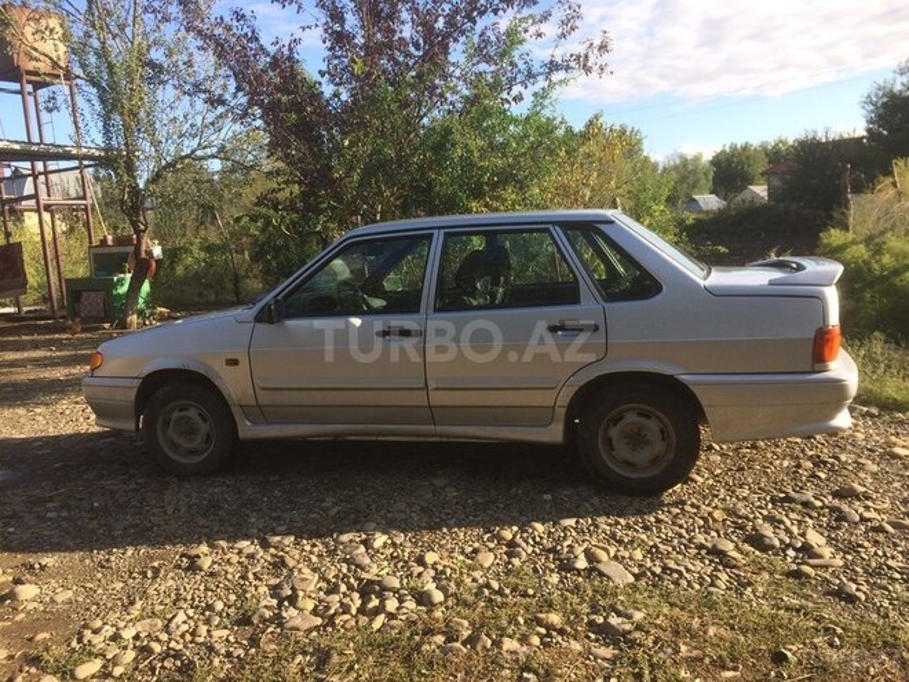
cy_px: 341
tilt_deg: -8.3
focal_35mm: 29
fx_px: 762
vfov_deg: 48.2
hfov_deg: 61.7
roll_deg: +0.6
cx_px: 454
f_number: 2.2
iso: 32
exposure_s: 1/774
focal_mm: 4.15
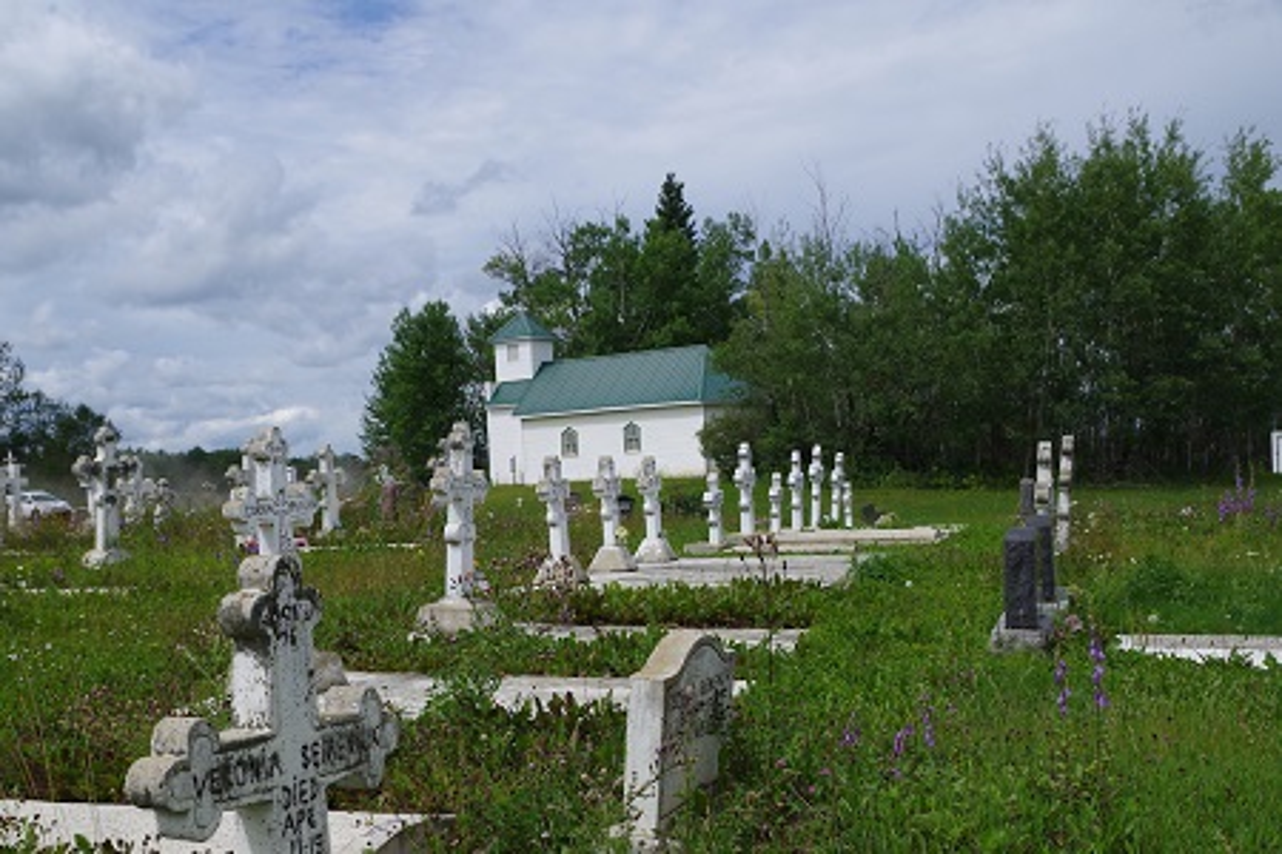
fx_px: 1496
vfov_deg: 31.9
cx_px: 641
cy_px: 427
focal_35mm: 42
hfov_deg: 46.4
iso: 100
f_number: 8
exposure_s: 1/400
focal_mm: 28.13
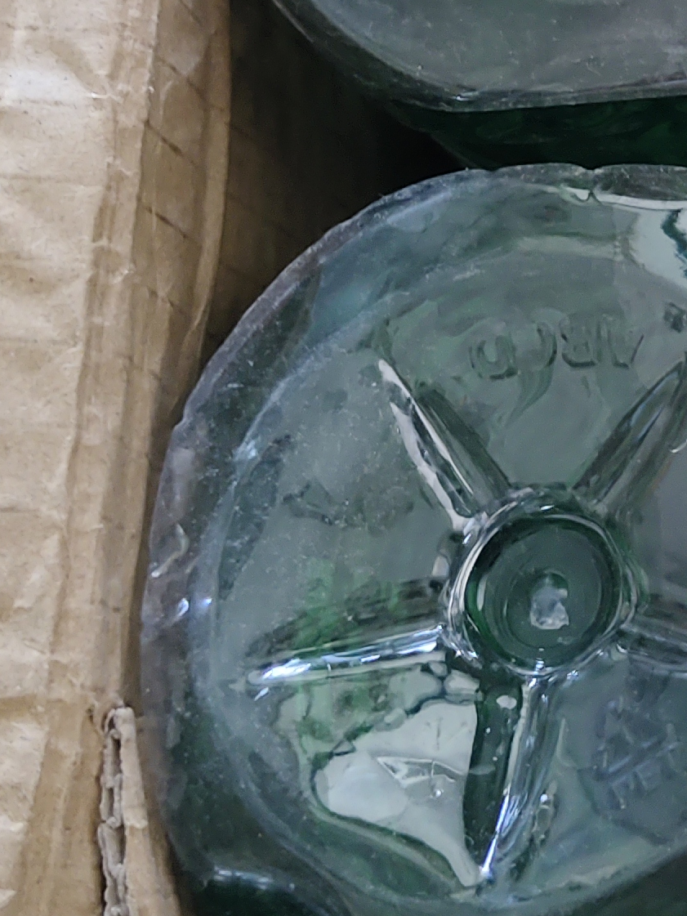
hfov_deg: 14.3
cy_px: -33
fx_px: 2513
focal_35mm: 95
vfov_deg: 19.9
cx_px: 1092
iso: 995
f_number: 1.79
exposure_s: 1/33.3
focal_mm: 4.84
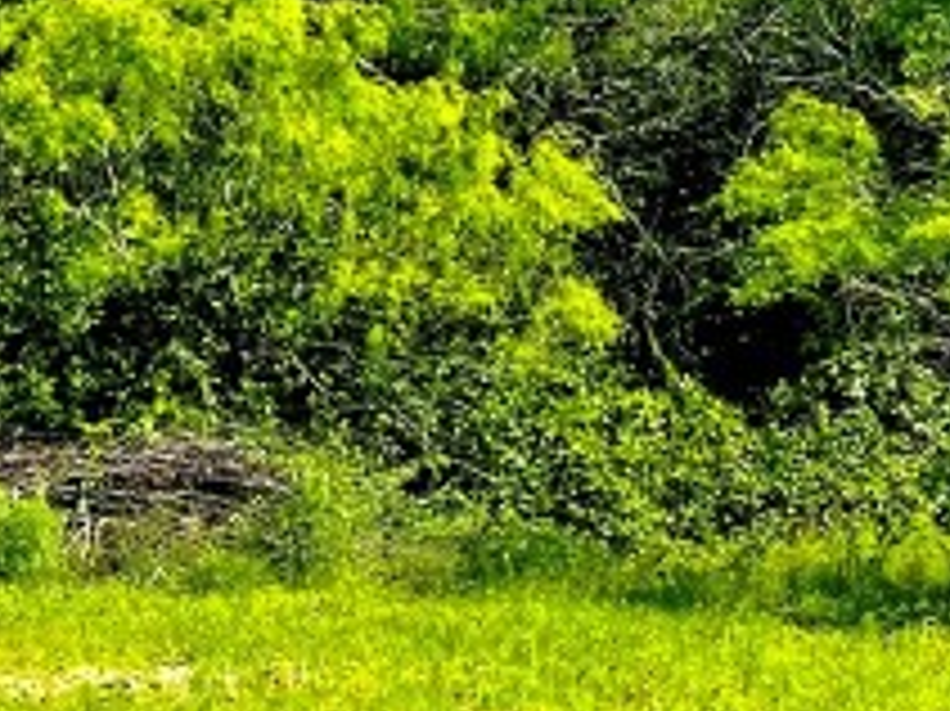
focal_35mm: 126
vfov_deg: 11.8
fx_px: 3456
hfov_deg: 13.2
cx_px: -1036
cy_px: 320
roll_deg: -0.4
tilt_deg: +0.8
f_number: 1.5
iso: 50
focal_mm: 5.7
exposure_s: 1/3571
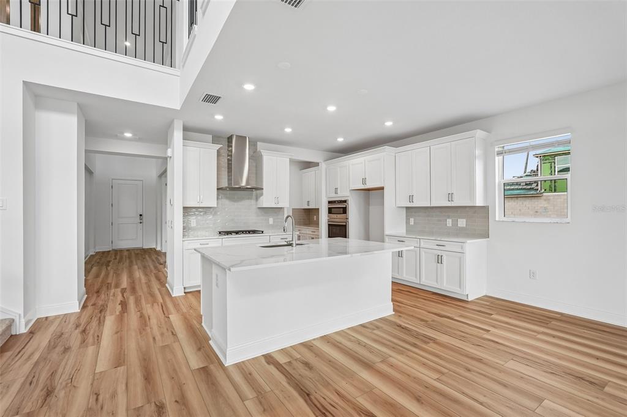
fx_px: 279
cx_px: 314
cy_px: 208
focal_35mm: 16
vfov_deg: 73.7
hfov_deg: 96.8
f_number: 8
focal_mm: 16
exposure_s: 1/60
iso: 400
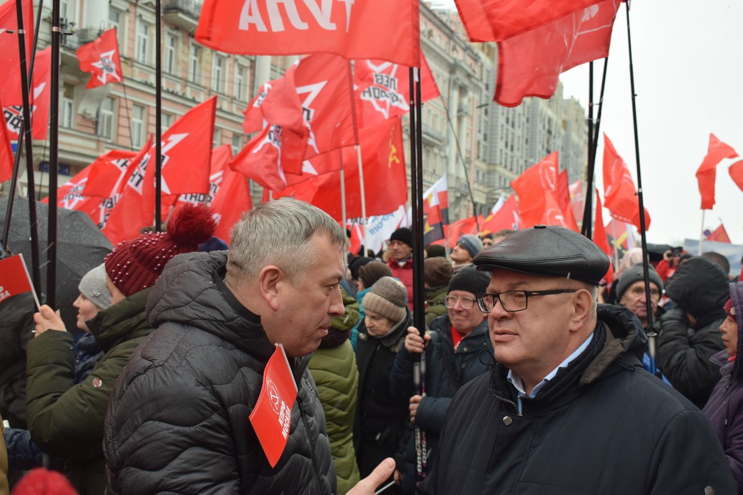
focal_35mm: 44
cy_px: 248
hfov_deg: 45.0
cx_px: 372
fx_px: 898
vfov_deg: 30.8
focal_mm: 29
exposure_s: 1/160
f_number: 6.3
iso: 400
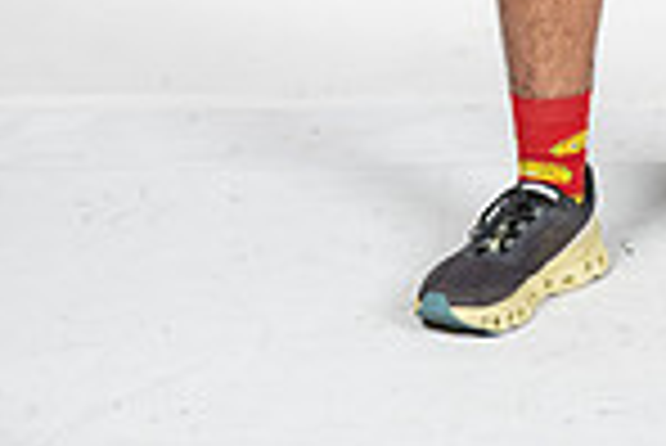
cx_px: 598
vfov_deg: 6.2
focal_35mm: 213
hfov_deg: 9.6
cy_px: -545
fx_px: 3944
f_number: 7.1
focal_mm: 70
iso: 250
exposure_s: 1/400
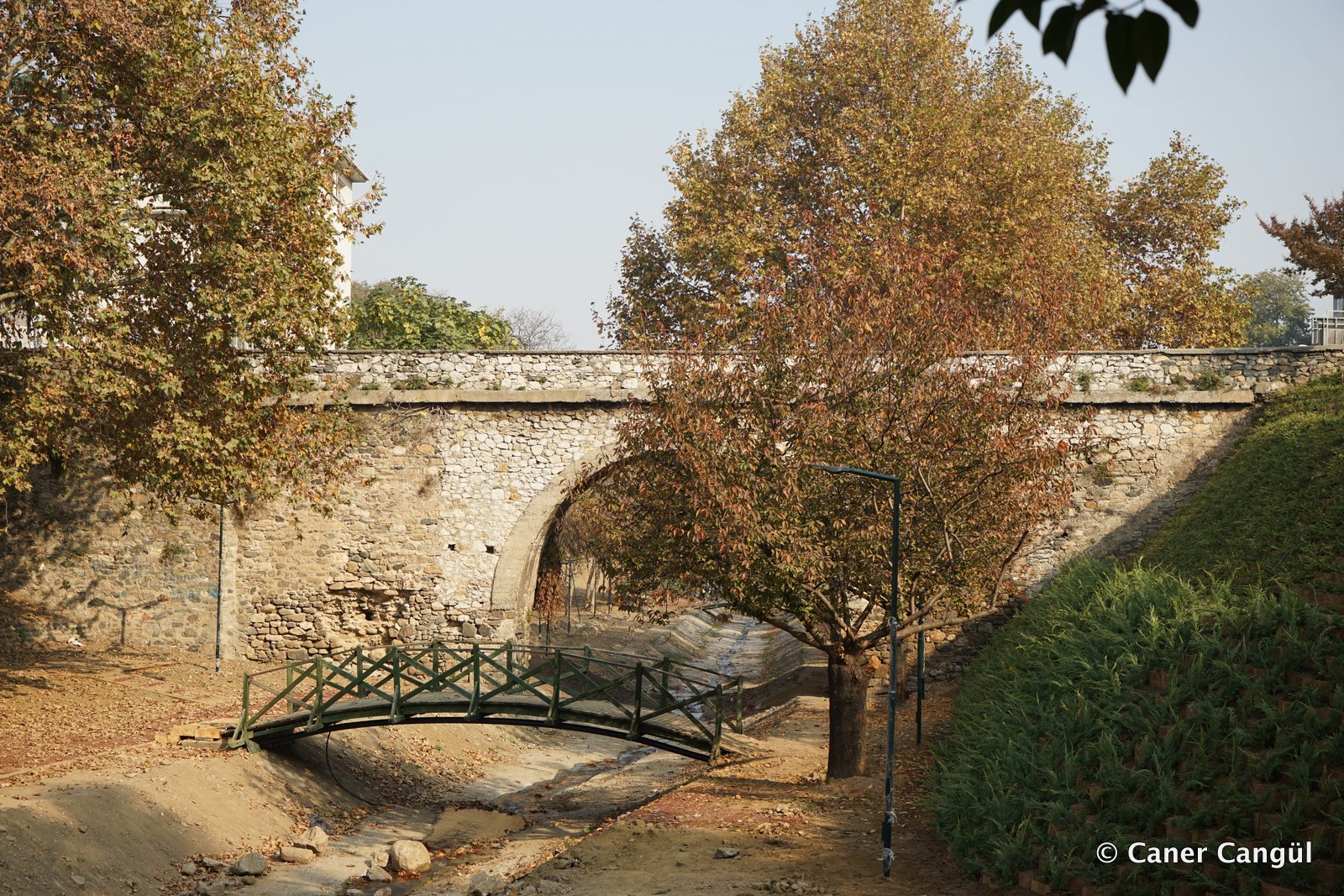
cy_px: 448
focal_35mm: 50
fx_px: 1867
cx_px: 672
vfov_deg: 27.0
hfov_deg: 39.6
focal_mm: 50
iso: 100
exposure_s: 1/320
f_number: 5.6
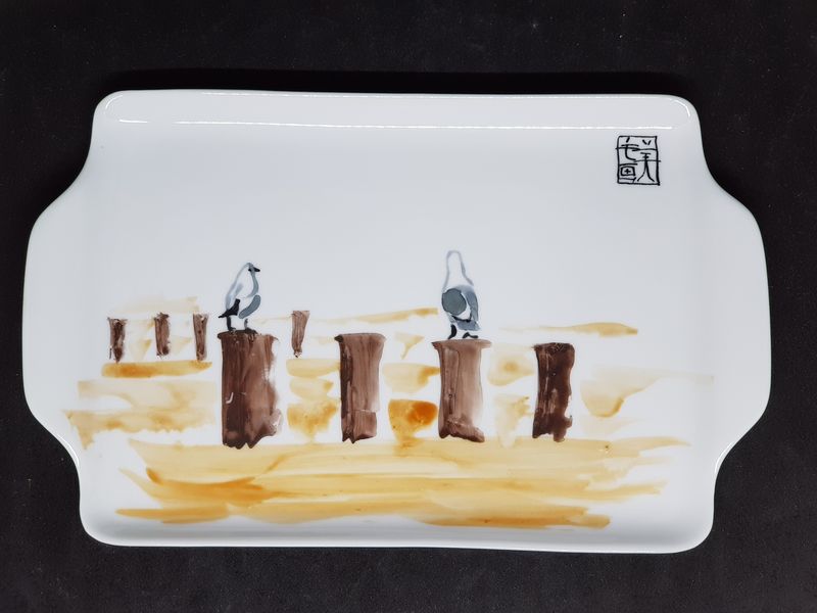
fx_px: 1227
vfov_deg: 28.0
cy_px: 306
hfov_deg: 36.8
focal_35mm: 52
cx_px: 408
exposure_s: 1/30
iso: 100
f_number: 2.4
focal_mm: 6
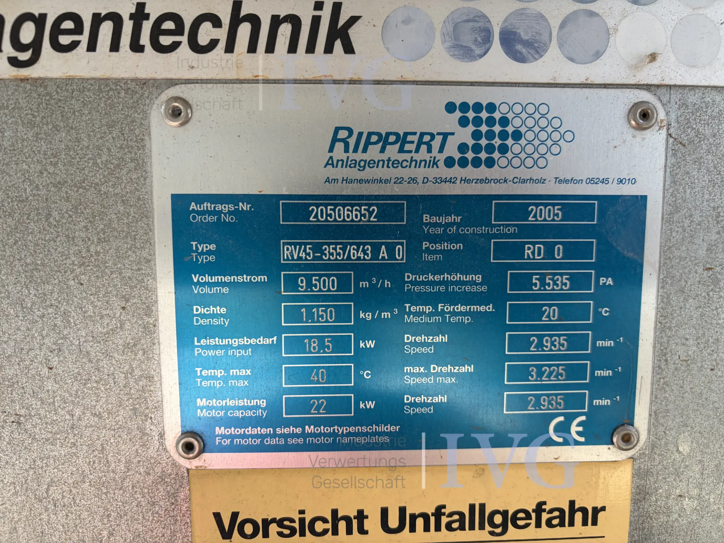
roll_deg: -0.3
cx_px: 362
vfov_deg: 53.1
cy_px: 272
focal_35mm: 26
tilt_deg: -5.9
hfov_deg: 67.3
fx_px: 544
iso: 50
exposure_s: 1/122
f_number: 1.6
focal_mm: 5.96
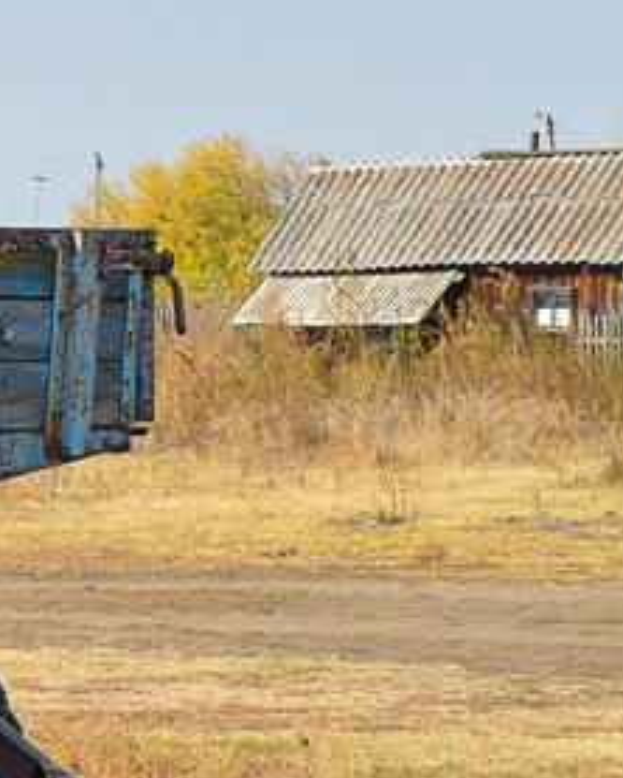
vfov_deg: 14.3
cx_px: -791
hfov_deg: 10.2
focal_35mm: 134
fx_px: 3085
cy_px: 511
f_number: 9
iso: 200
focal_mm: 22
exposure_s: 1/320
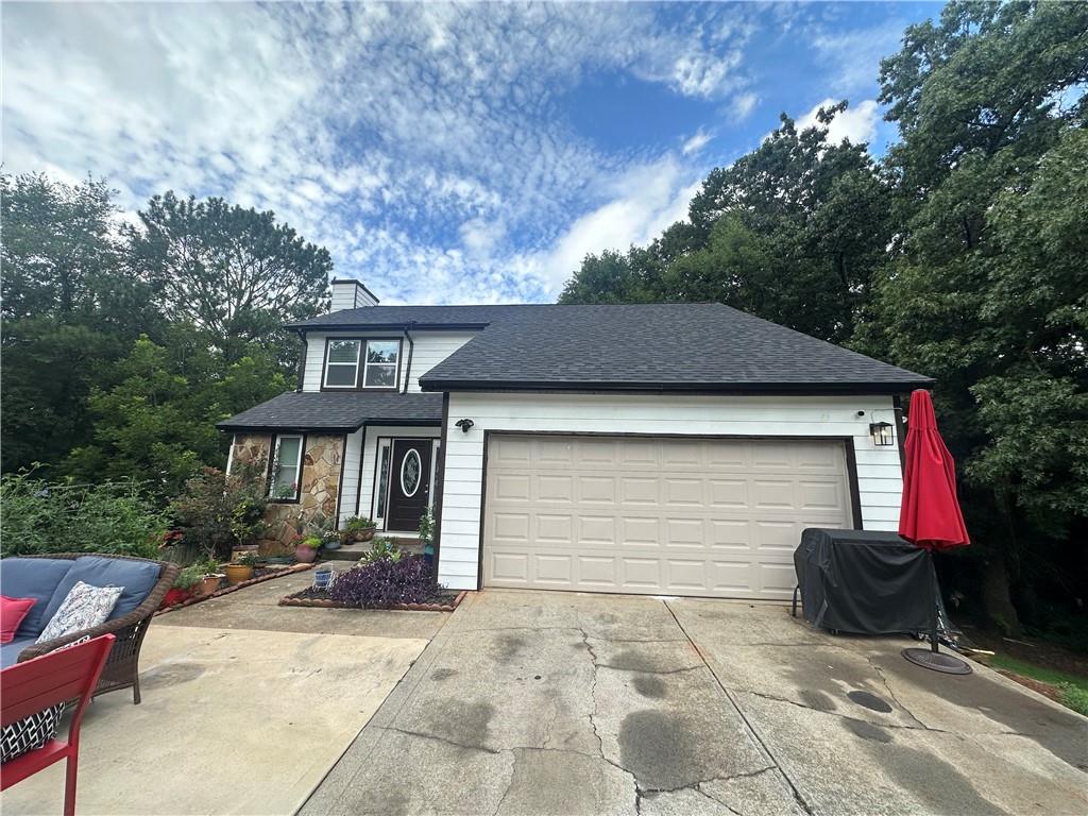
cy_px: 408
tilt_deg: +11.3
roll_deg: -1.6
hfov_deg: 102.1
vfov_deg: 85.7
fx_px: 440
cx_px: 544
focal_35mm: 14
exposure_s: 1/1006
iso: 40
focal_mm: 2.22
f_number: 2.2
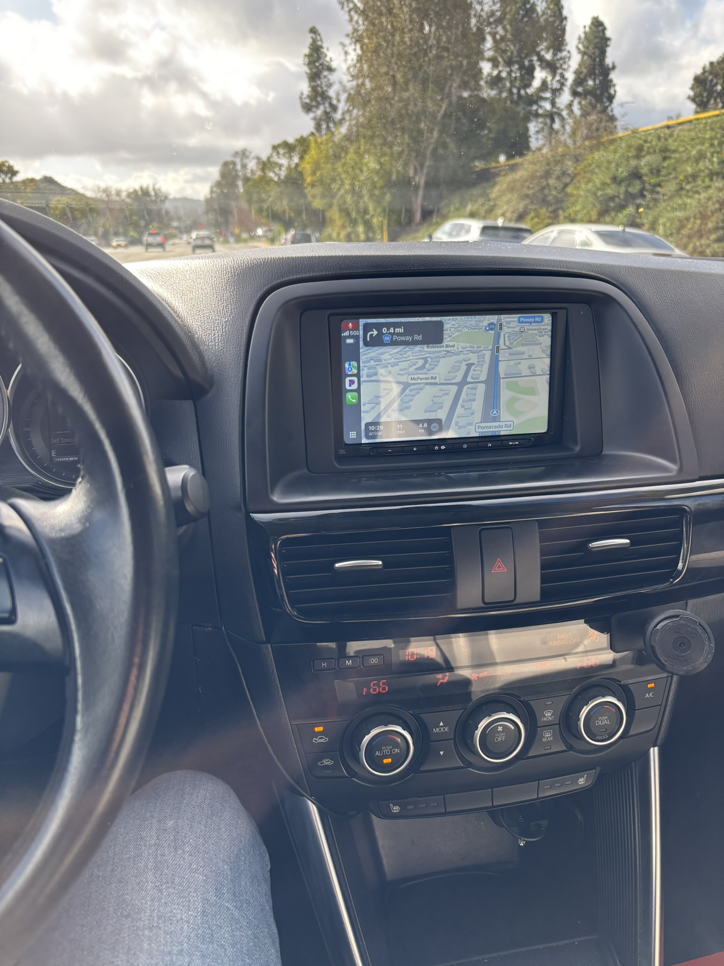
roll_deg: +2.0
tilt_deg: -17.2
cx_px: 362
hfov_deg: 53.1
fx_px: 725
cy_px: 483
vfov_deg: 67.3
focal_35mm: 26
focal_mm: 5.96
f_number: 1.6
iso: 50
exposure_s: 1/419
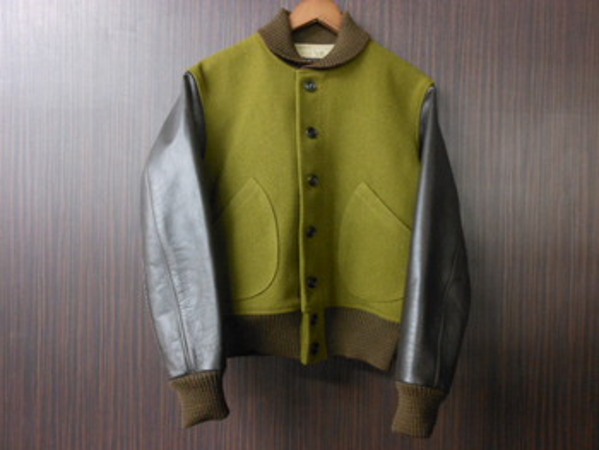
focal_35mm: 28
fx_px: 485
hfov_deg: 63.4
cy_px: 225
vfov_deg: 49.8
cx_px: 300
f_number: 3.7
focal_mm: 5
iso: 400
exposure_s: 1/10
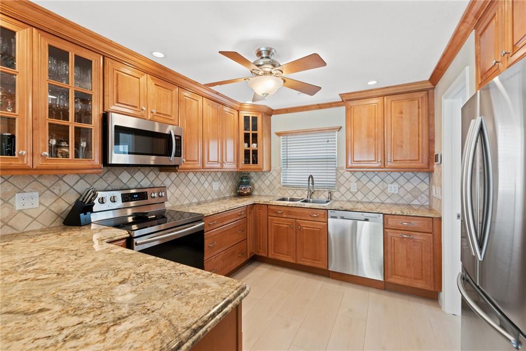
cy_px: 176
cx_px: 263
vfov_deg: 81.2
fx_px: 205
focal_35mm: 14
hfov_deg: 104.2
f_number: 7.1
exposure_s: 1/2.5
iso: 160
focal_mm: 14
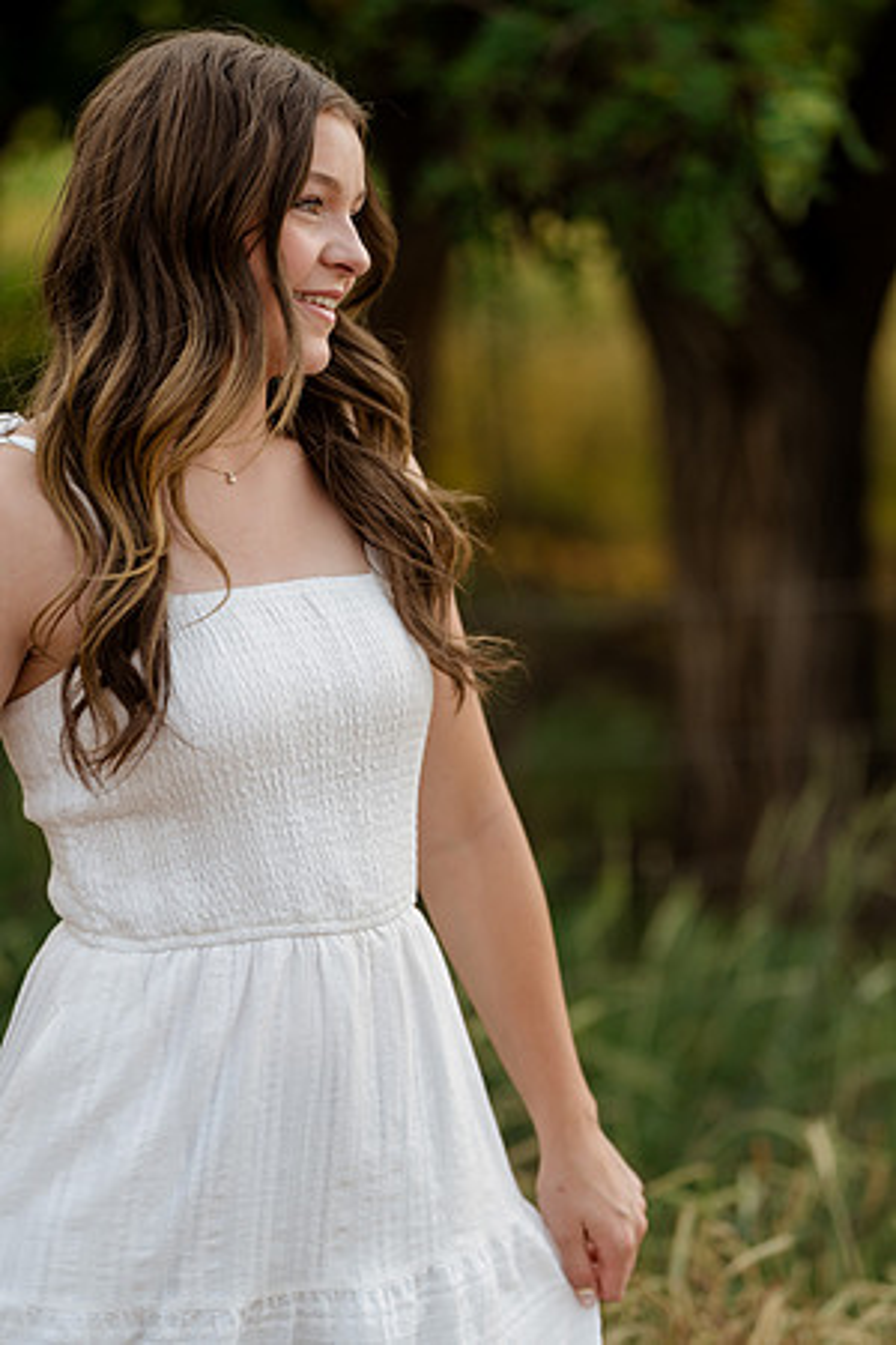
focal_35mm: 117
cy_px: 672
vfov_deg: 17.5
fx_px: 4368
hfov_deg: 11.7
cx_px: 448
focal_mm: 117
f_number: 2.8
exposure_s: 1/320
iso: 125
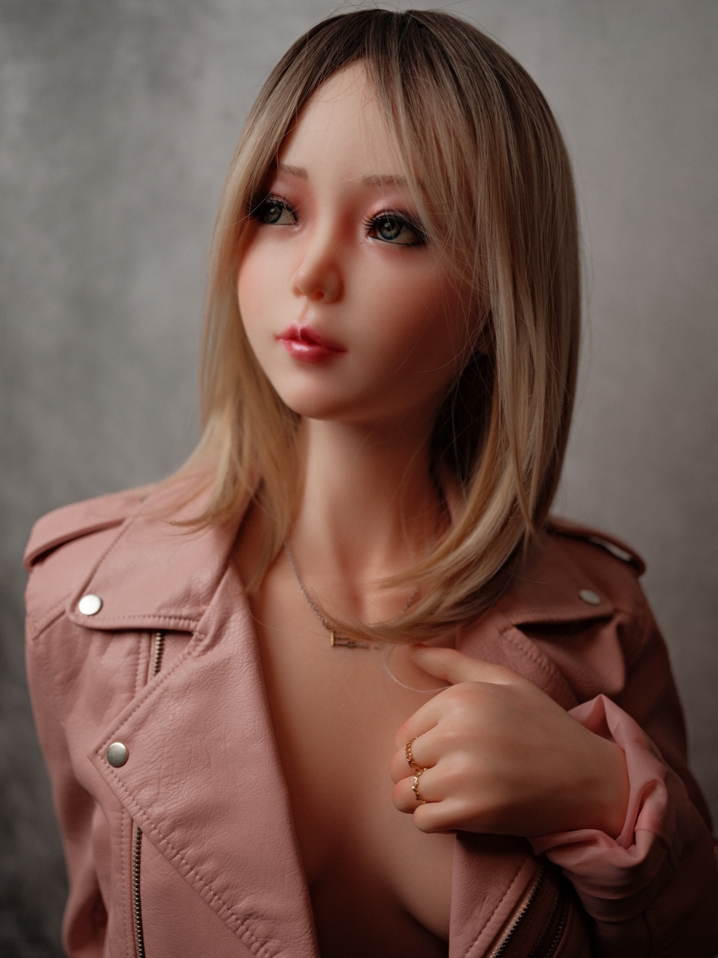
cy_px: 479
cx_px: 359
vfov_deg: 51.4
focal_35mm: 36
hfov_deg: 39.7
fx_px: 996
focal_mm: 45
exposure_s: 1/40
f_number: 2.8
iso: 100
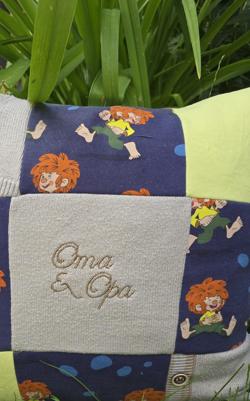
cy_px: 255
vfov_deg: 60.3
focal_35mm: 31
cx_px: 90
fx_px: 338
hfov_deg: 40.3
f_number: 1.7
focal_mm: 6.3
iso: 20
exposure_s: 1/180
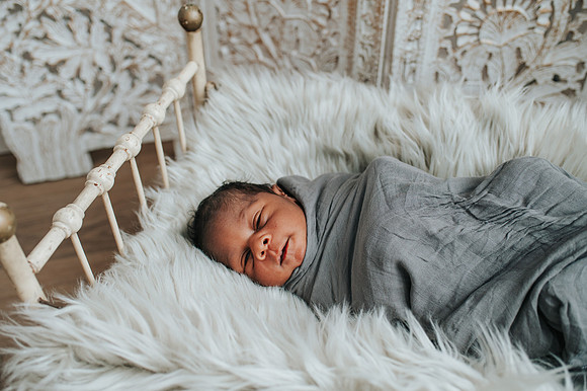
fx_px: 570
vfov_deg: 37.8
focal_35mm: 35
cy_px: 196
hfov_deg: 54.5
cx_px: 294
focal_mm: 35
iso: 720
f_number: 3.2
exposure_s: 1/250
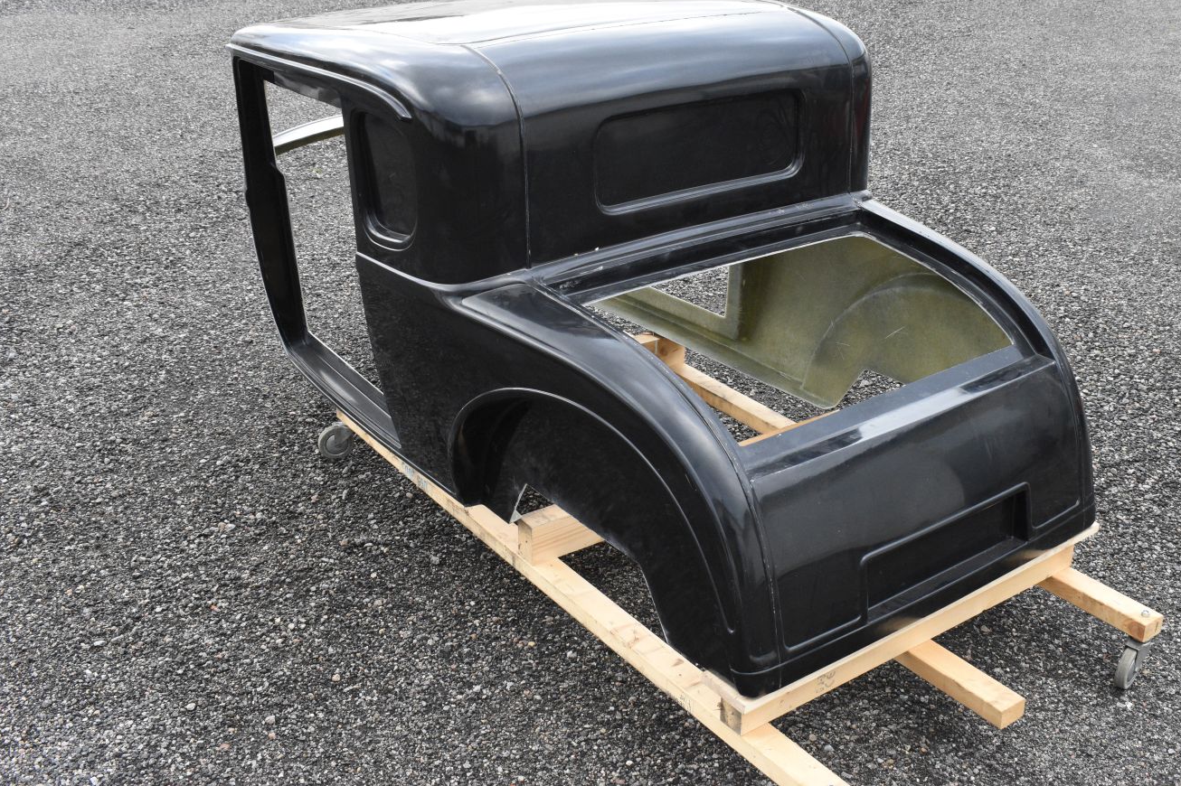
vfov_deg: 32.9
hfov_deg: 47.7
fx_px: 1331
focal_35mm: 41
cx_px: 669
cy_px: 324
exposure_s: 1/250
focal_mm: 23
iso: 1250
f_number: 8
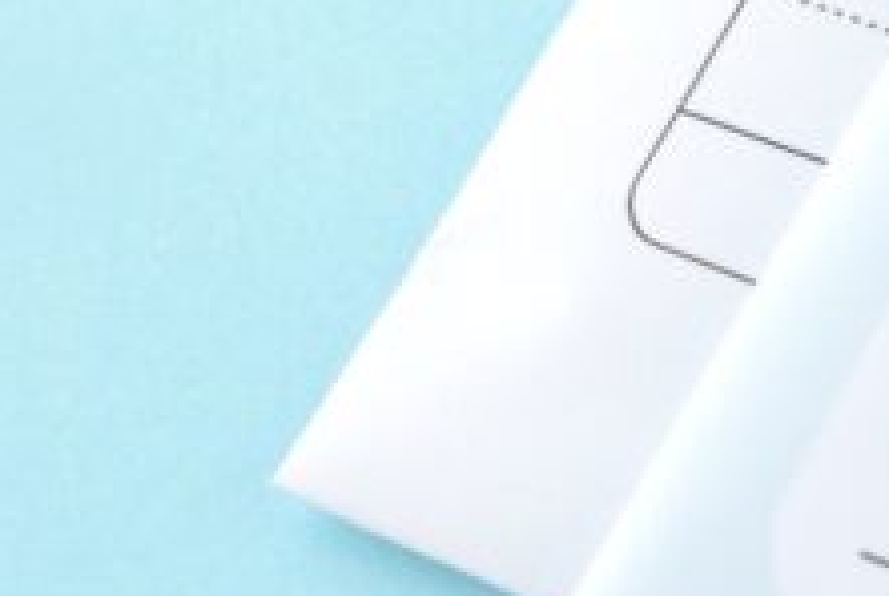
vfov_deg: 6.1
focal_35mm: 222
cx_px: 1078
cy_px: -240
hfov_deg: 9.1
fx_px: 5489
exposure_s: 1/80
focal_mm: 48
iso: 640
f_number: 10
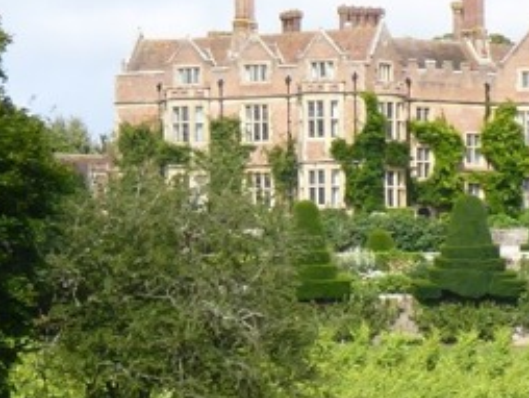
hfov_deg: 4.9
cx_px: 644
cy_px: 679
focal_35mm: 401
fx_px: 6134
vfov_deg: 3.7
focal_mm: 14.1
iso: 80
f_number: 4.7
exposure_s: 1/320
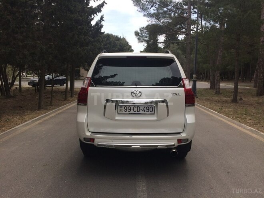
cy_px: 99
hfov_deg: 61.7
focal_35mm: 29
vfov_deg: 48.2
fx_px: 221
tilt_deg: -5.6
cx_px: 132
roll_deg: -0.8
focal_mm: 4.15
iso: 32
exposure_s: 1/1325
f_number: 2.2
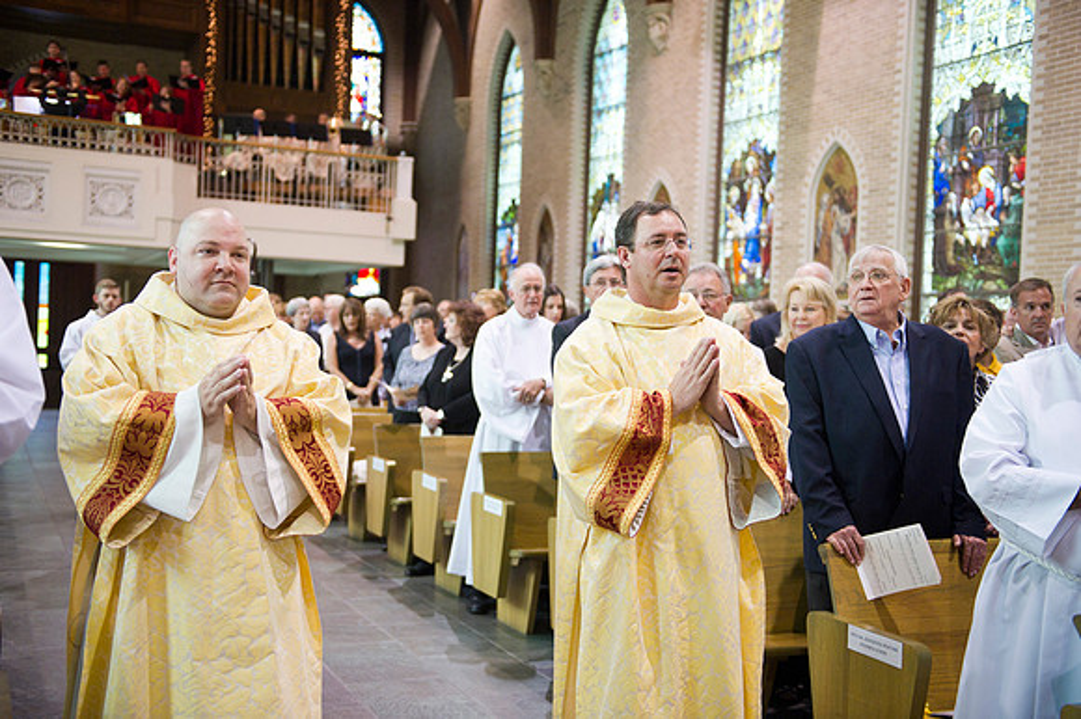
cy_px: 360
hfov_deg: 46.4
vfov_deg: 31.9
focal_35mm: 42
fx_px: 1260
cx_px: 540
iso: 2000
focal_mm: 42
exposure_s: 1/200
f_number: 2.8
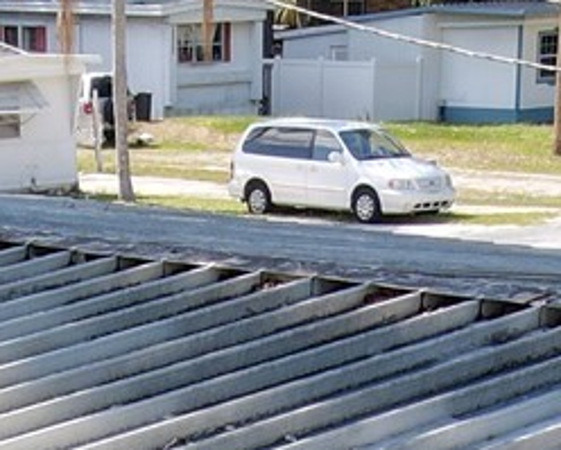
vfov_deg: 8.6
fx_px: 2510
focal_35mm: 151
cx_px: 163
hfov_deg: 12.7
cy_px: 1330
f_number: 2.8
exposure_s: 1/160
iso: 110
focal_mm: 4.5
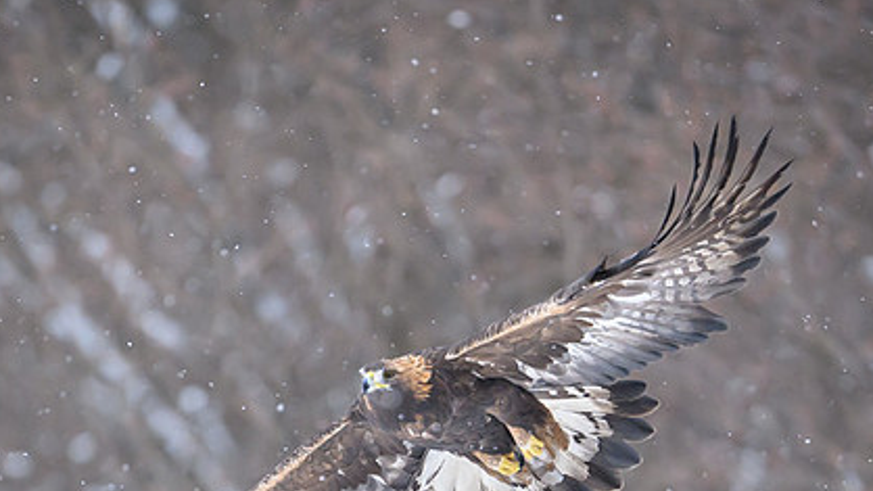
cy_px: 636
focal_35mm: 1068
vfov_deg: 1.1
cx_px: 571
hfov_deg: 2.0
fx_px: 24719
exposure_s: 1/2000
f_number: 2.8
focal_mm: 400
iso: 2000
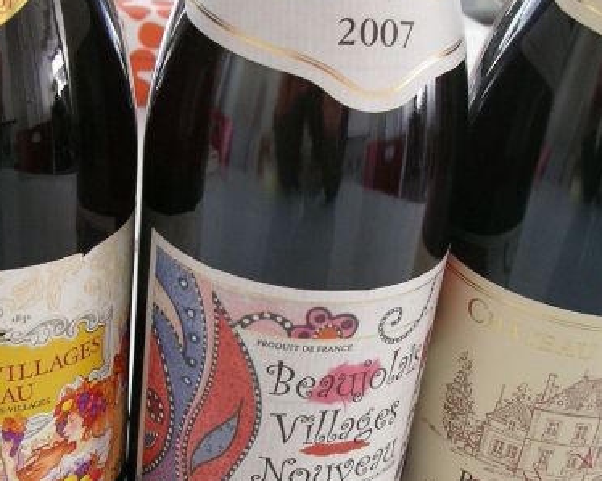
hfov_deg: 32.5
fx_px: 1033
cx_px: 266
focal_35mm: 58
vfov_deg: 26.2
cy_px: 270
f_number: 2.8
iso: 100
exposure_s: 1/8.2
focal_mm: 5.7
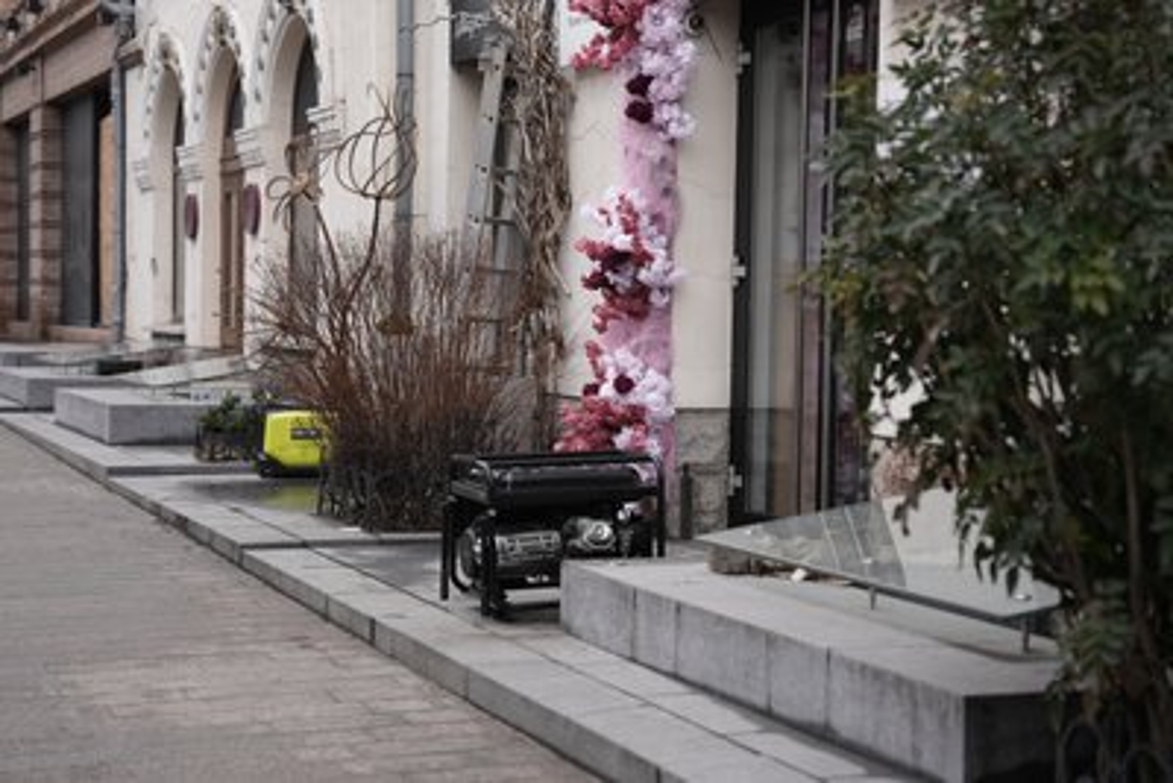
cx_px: 586
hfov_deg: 28.8
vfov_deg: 19.5
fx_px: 2282
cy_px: 392
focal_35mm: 70
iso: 200
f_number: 2.8
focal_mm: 70
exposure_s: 1/800
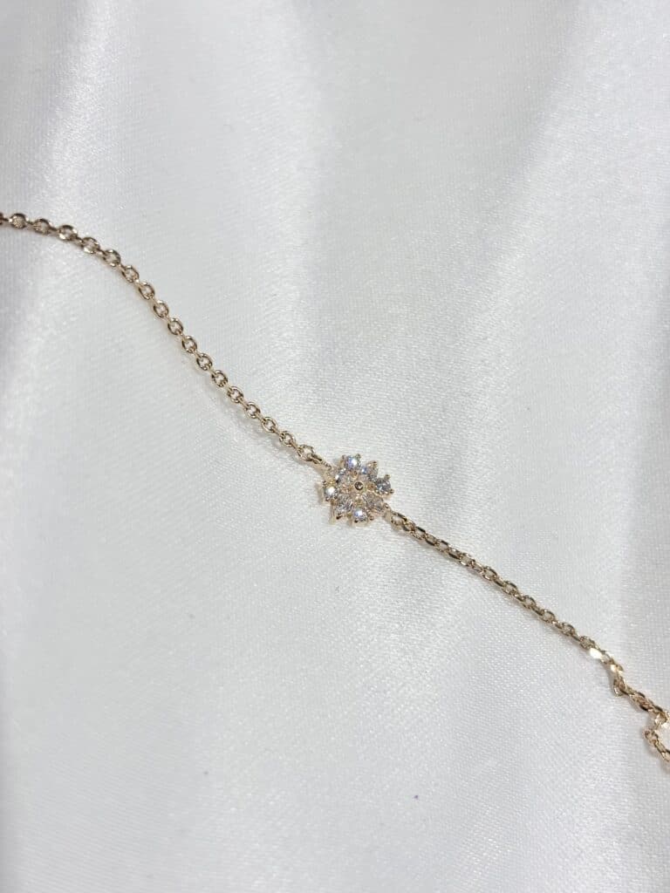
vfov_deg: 36.8
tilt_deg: -51.0
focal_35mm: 52
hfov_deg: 28.0
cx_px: 335
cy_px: 446
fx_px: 1342
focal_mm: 5.96
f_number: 1.6
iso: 32
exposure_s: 1/370
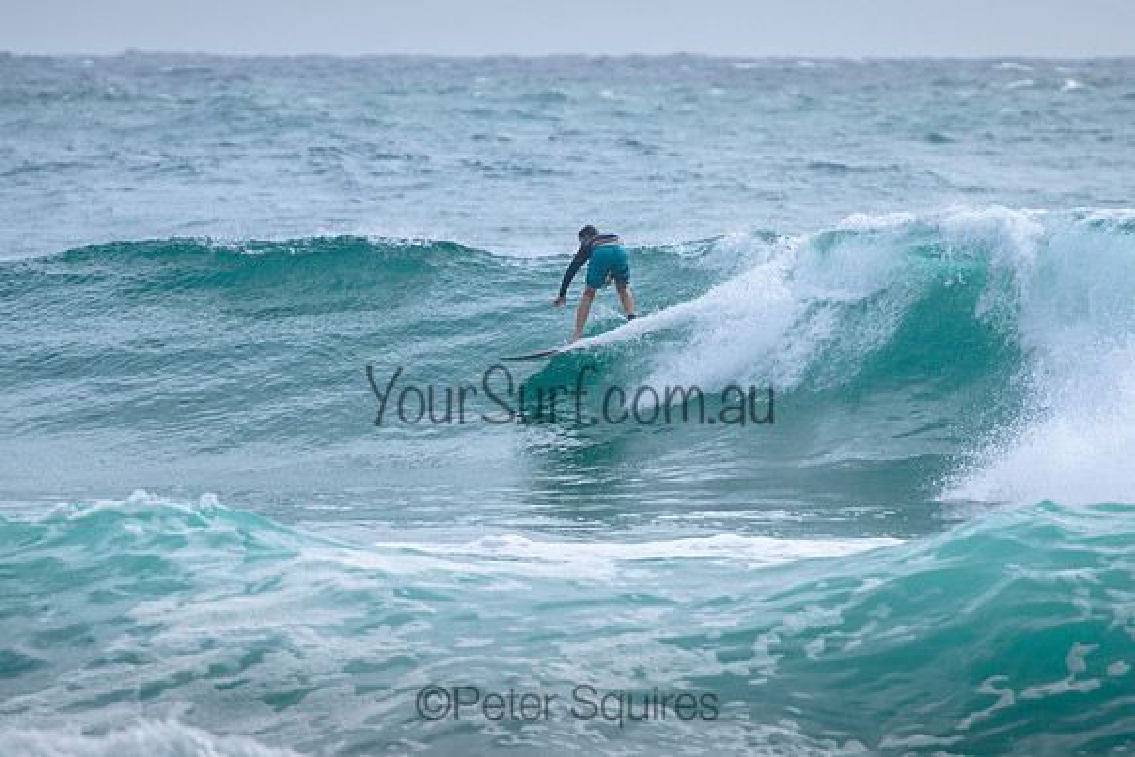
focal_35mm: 550
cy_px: 318
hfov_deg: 3.7
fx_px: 17348
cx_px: 647
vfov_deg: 2.5
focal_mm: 400
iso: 200
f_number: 5.6
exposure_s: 1/2000
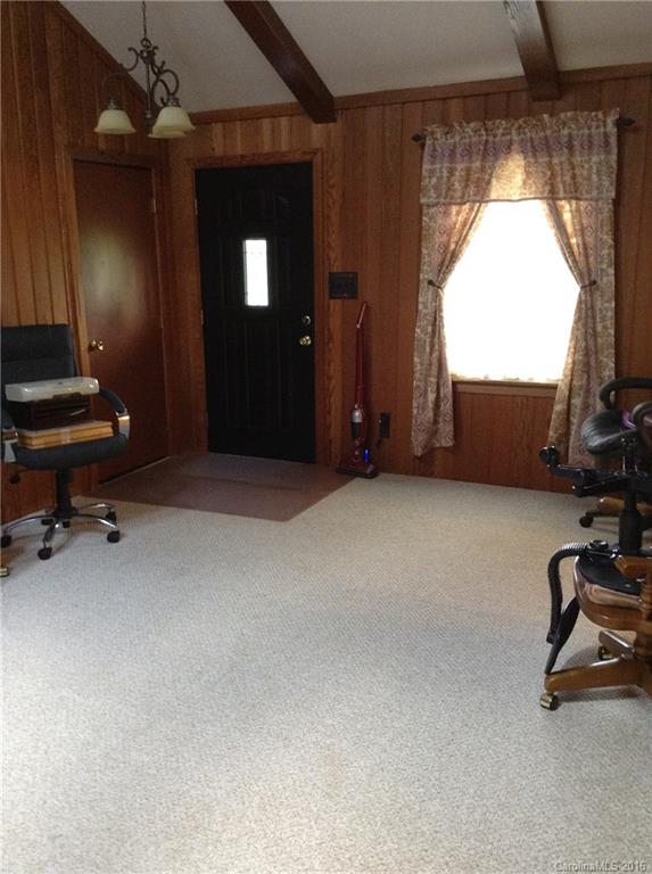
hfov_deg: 42.8
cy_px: 437
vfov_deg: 55.4
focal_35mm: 33
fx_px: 832
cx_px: 326
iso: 200
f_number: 2.4
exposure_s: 1/24
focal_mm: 3.3
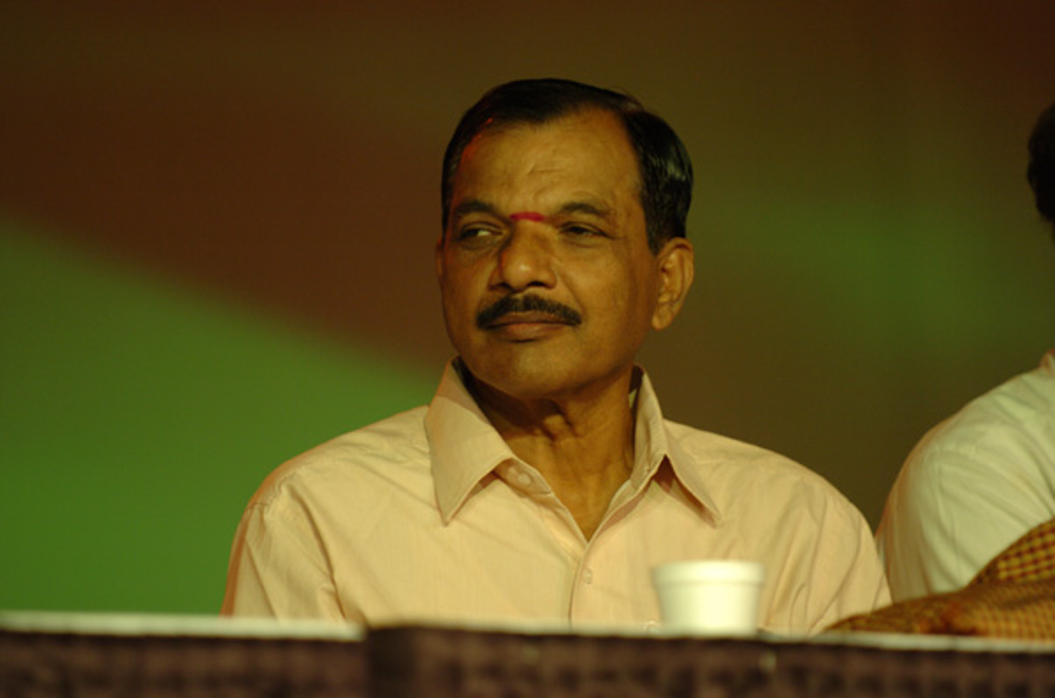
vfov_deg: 4.6
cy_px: 349
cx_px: 528
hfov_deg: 6.9
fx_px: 8771
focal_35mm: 300
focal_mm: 200
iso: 400
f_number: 2.8
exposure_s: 1/80
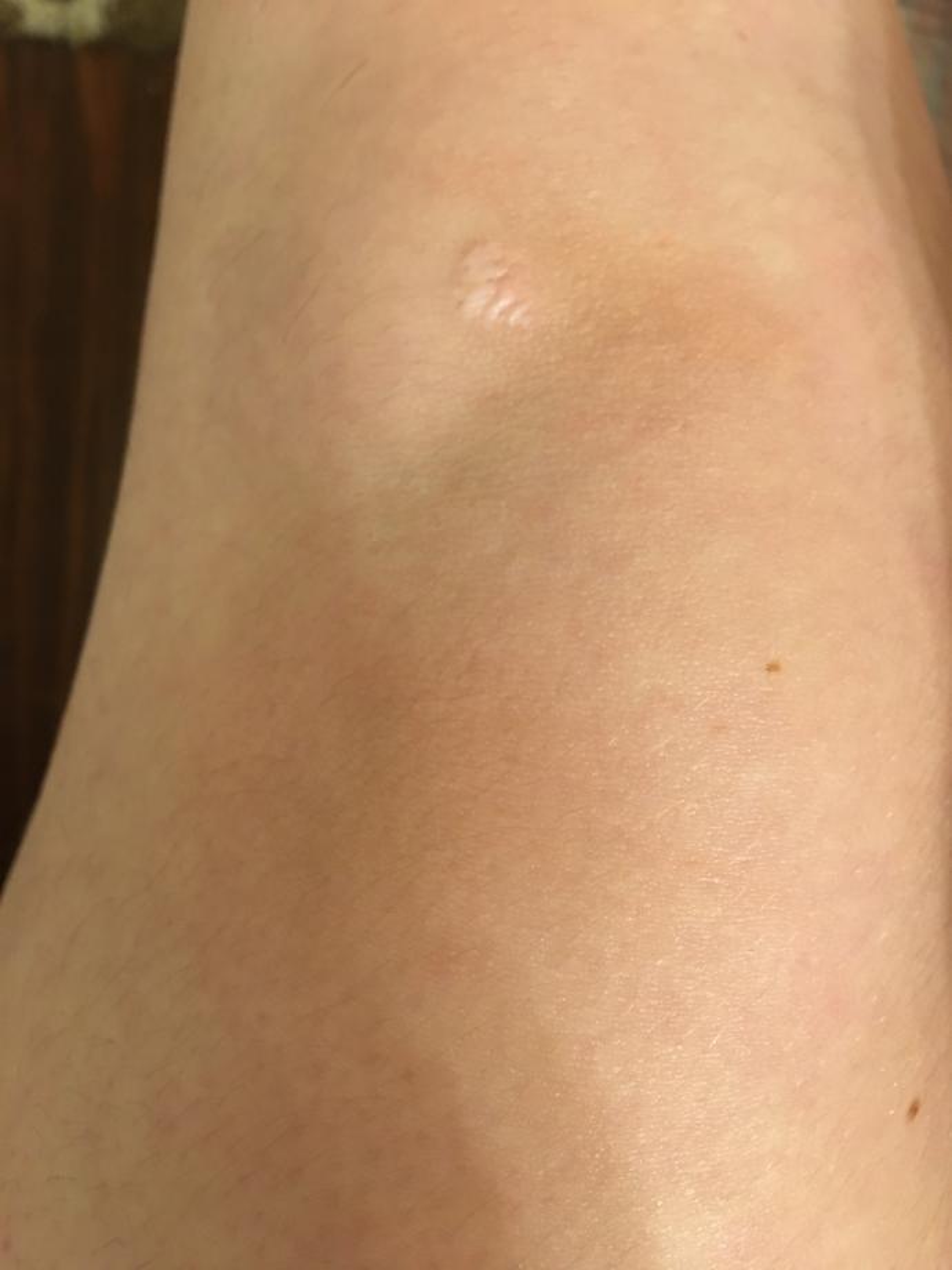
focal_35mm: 29
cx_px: 476
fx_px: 1063
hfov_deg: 48.2
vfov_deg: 61.7
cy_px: 635
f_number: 2.2
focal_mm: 4.15
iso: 200
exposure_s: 1/24
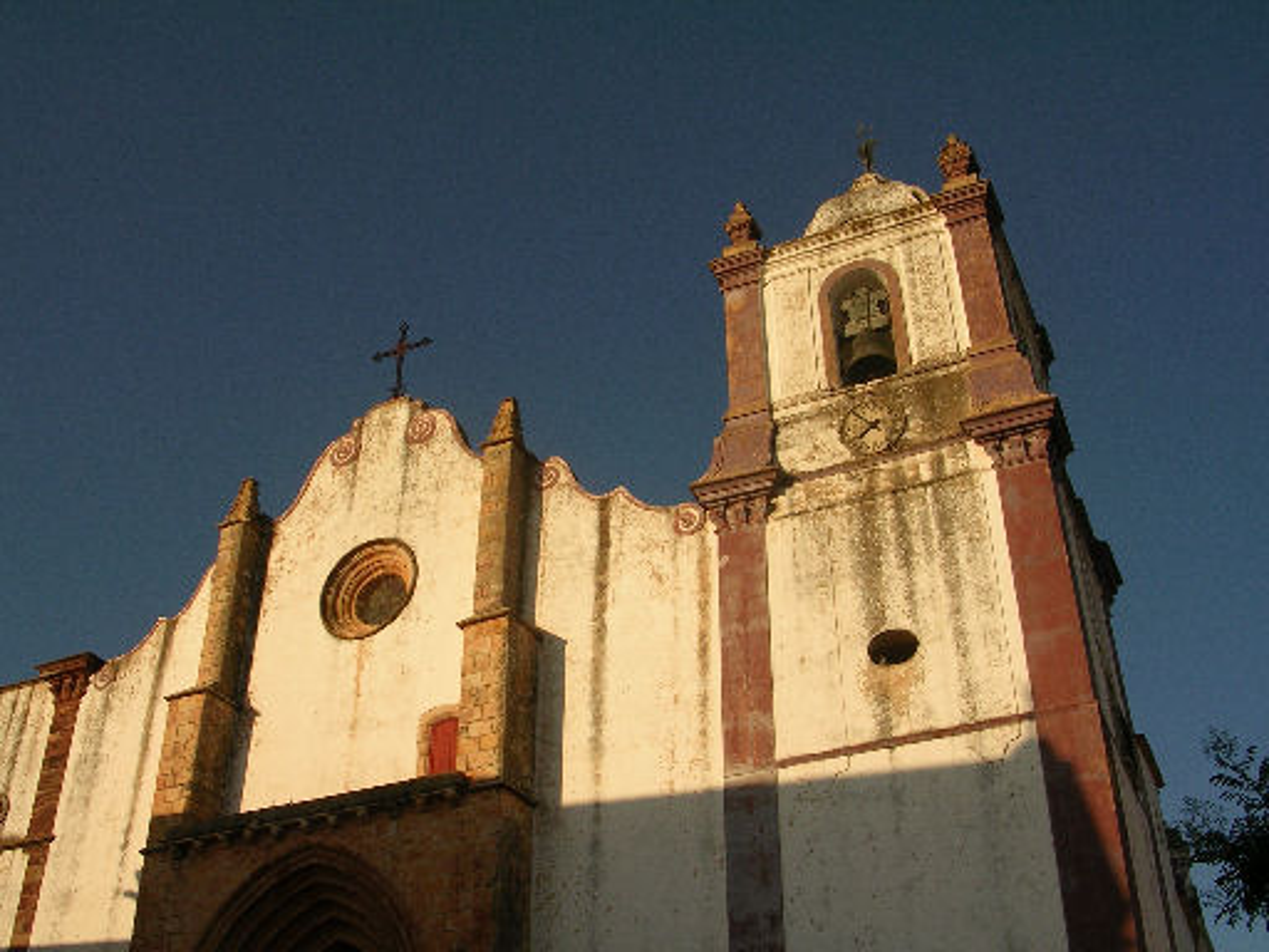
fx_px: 1393
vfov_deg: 37.7
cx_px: 634
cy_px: 476
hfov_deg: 49.0
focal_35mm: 38
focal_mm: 5.8
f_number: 5.6
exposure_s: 1/406
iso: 50
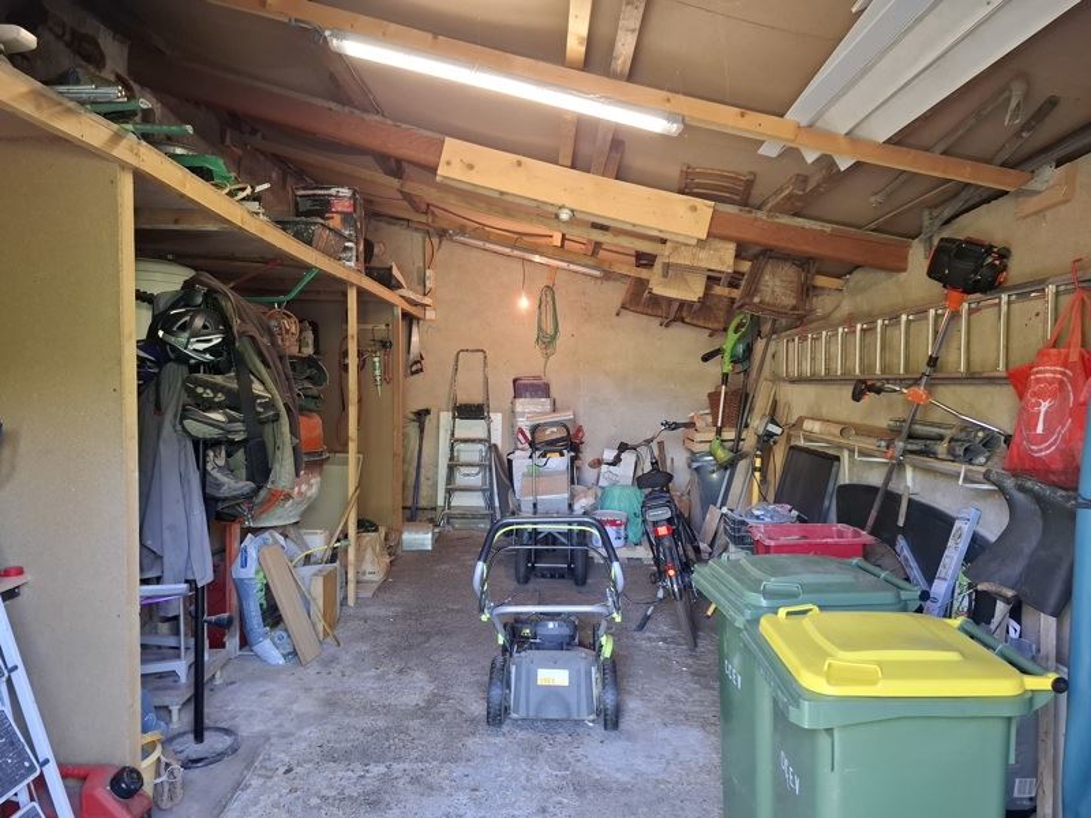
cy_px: 409
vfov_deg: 58.9
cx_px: 546
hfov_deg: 73.9
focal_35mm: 23
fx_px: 725
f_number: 1.8
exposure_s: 1/50
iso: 320
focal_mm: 5.54
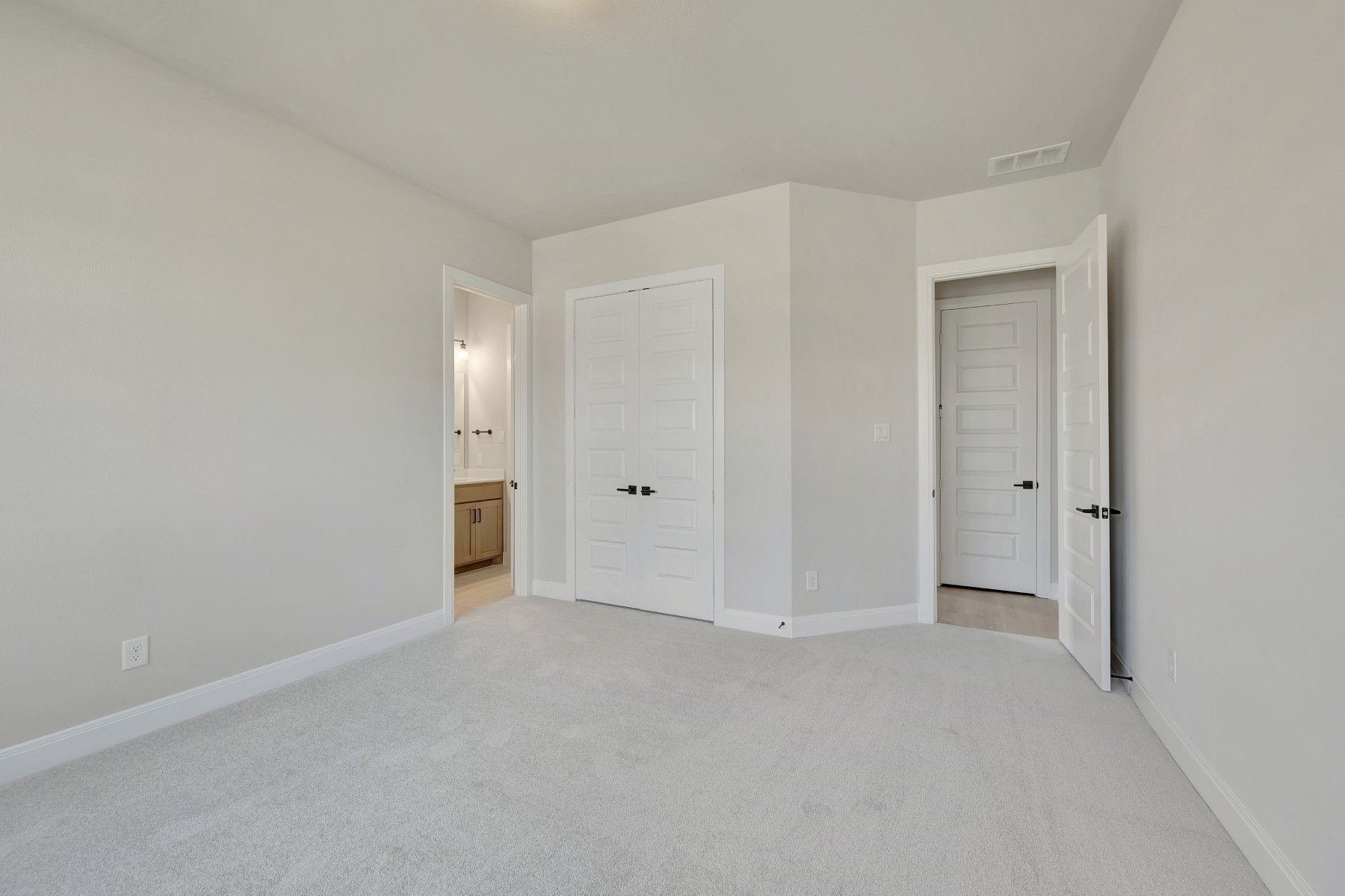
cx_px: 672
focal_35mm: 14
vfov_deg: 81.2
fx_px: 523
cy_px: 448
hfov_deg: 104.3
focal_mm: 14
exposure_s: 1/3.33
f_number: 9
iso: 100
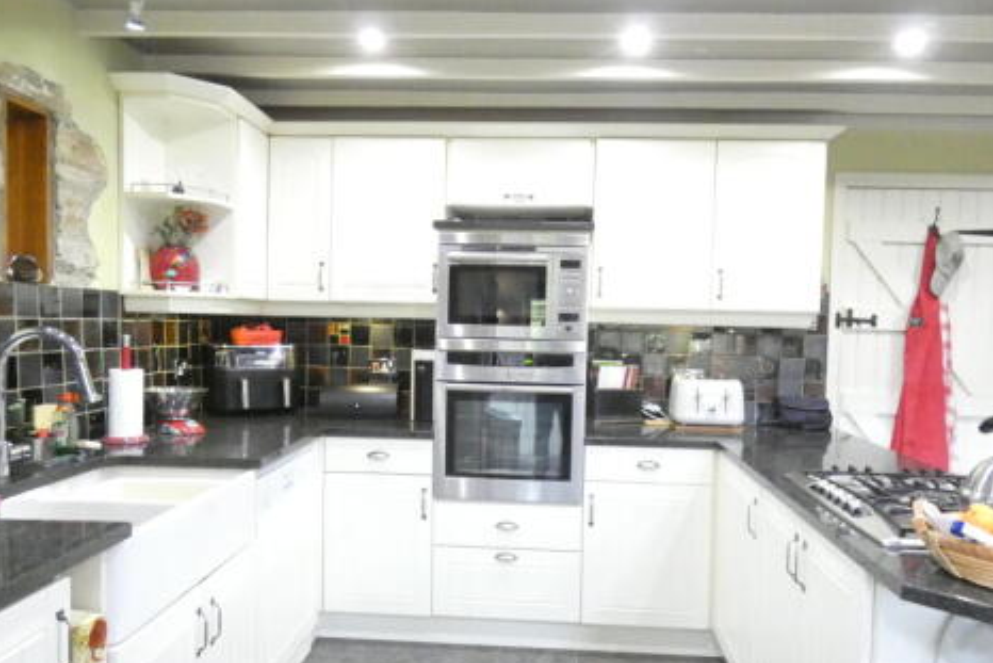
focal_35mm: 26
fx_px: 717
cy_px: 357
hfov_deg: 69.4
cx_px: 506
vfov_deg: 49.5
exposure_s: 1/50
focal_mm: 3.6
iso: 1600
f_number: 2.8
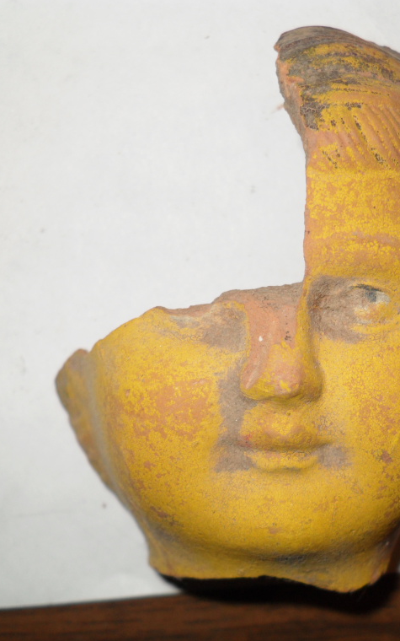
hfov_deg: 25.5
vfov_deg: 40.3
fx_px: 872
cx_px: 298
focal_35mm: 50
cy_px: 320
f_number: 8.9
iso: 100
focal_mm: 6.2
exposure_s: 1/45
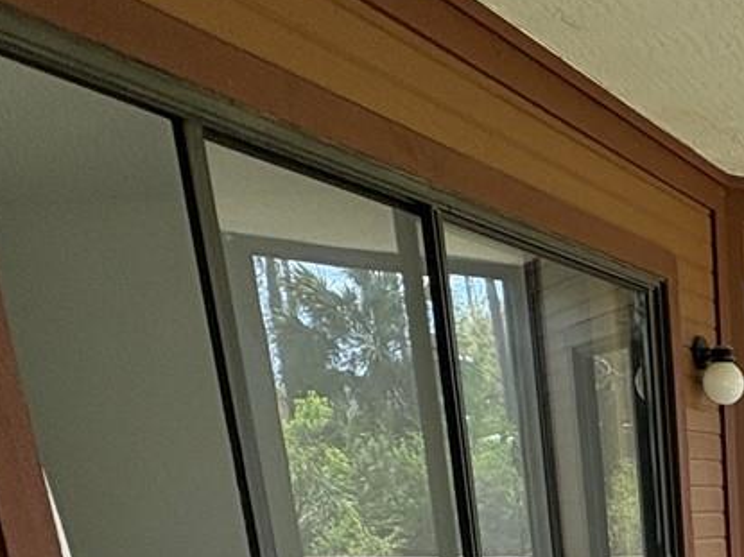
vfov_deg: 21.3
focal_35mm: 54
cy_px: 906
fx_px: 1160
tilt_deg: -18.2
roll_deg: -1.0
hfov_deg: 29.5
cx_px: 934
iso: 64
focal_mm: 2.22
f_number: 2.2
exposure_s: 1/132
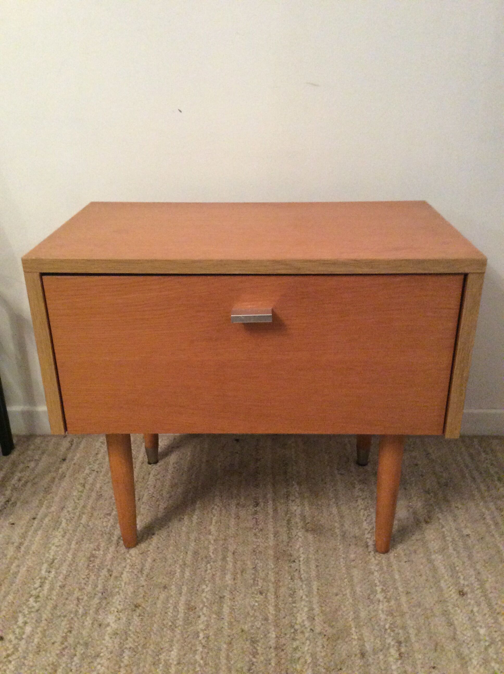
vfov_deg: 56.9
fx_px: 623
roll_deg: +0.4
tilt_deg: -25.3
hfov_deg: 44.1
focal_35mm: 32
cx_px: 252
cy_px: 337
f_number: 2.4
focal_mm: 3.3
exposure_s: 1/17
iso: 320
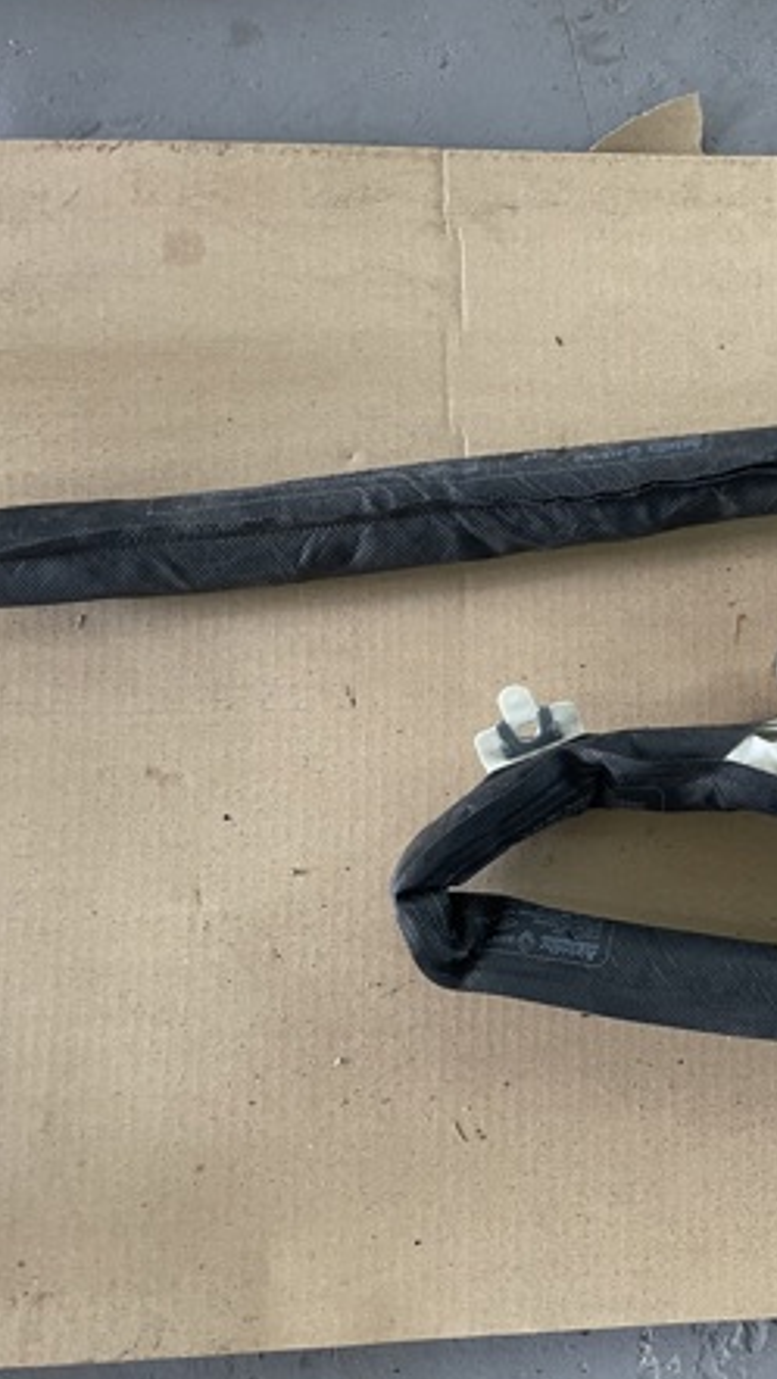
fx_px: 1500
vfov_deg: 49.4
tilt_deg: -83.4
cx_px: 886
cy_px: 713
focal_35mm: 41
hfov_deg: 26.4
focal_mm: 4.2
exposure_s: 1/50
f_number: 1.6
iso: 100
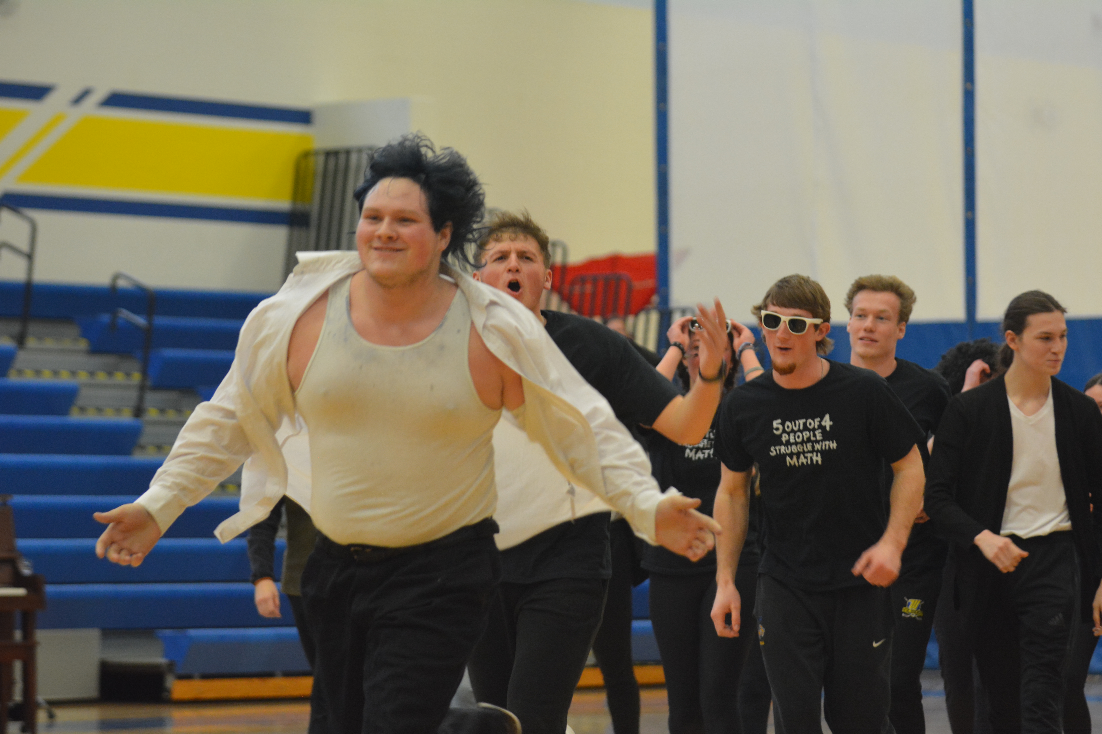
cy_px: 399
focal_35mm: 147
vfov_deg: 9.3
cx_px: 591
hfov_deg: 14.0
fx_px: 4499
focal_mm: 90
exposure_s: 1/200
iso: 1600
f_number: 2.8
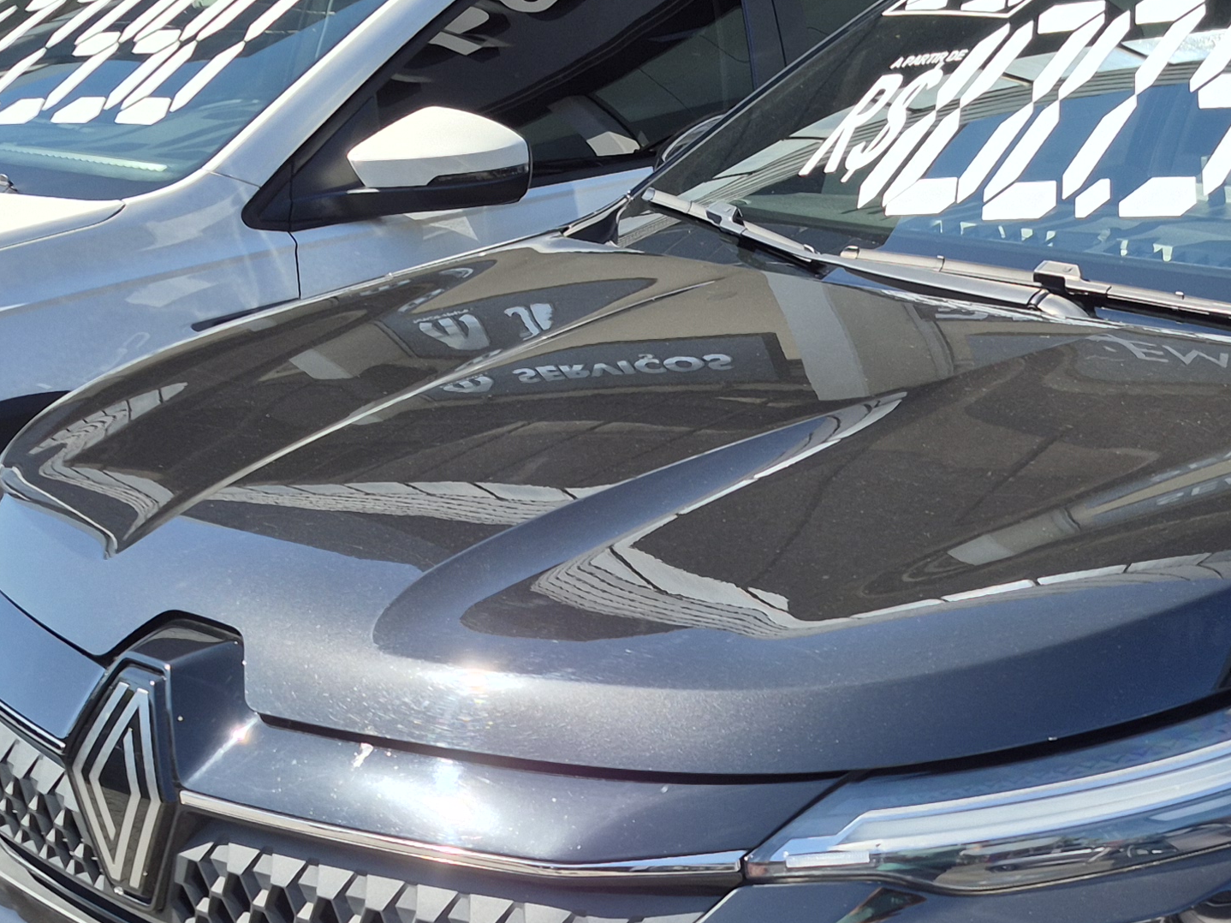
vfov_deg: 22.4
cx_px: 1134
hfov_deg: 28.9
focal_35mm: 64
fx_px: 2276
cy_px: 806
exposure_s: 1/1132
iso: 25
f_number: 1.8
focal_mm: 5.4
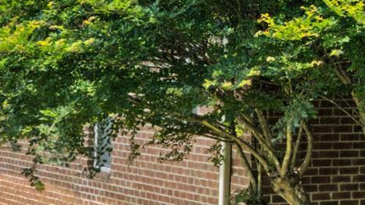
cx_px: 797
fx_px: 1433
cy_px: 24
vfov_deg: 8.2
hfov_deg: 12.3
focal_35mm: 148
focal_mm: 17.4
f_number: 9
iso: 400
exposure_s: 1/50
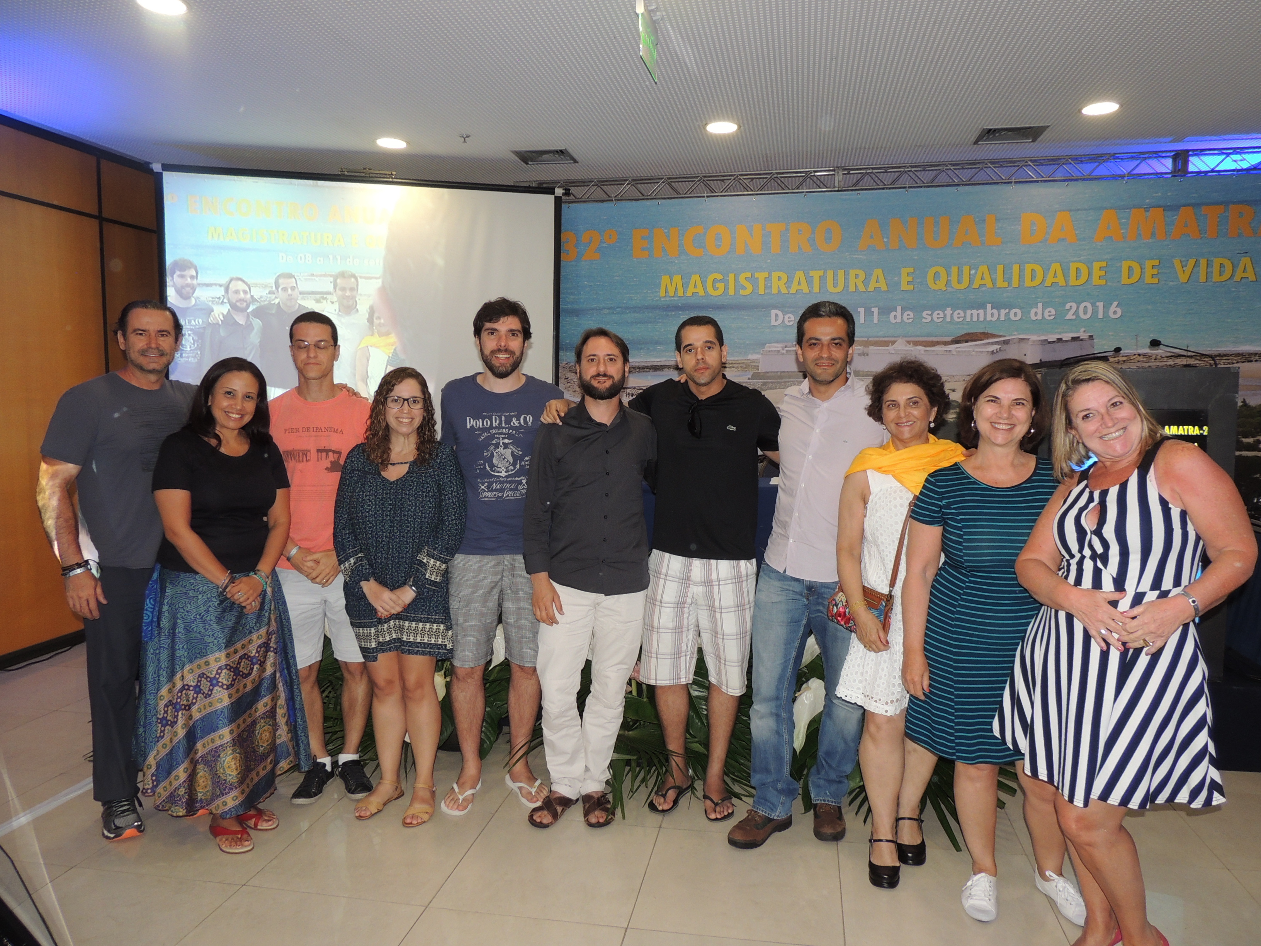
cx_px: 630
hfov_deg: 71.6
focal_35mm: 24
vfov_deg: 56.8
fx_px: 874
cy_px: 473
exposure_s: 1/30
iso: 200
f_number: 3
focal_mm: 4.3
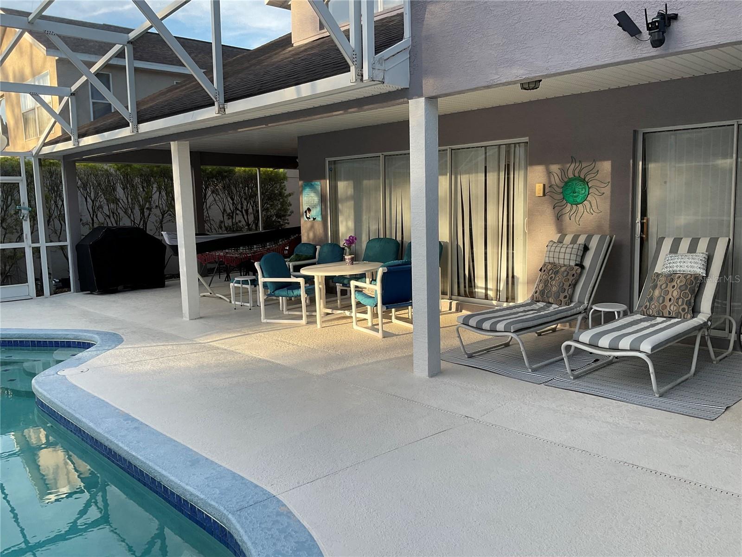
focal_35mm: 29
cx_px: 371
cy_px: 278
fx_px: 622
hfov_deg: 61.7
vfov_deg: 48.2
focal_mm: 3
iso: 16
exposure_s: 1/144
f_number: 1.8
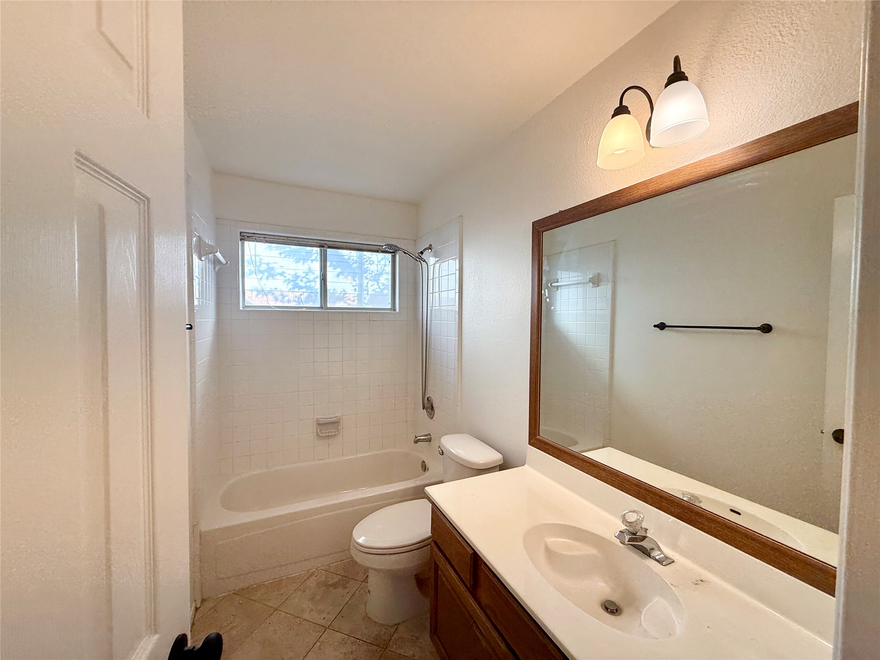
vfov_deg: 85.7
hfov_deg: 102.1
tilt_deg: -1.5
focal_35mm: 14
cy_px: 330
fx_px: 356
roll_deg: -1.1
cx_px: 440
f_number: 2.2
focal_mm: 2.22
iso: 64
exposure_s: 1/145
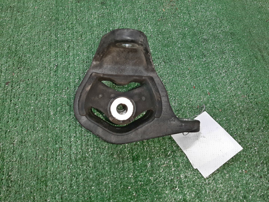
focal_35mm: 26
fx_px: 202
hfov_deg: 67.3
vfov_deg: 53.1
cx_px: 134
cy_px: 101
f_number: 1.7
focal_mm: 3.93
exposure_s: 1/50
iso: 108
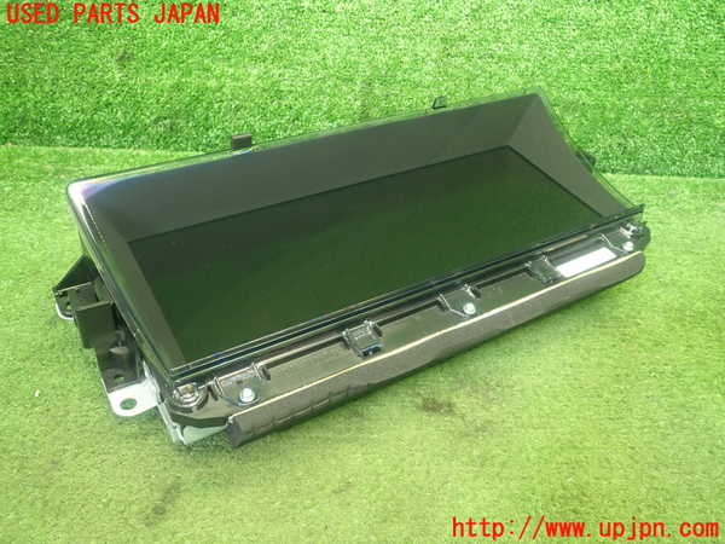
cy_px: 272
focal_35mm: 30
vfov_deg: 46.8
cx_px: 362
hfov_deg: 60.0
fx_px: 628
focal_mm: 5.4
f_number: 2.3
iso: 400
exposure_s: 1/30
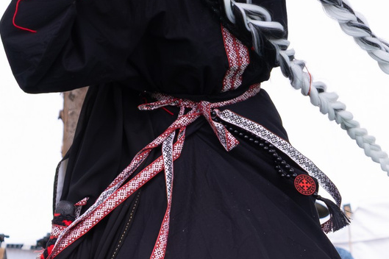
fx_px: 3348
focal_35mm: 310
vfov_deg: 4.4
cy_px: 136
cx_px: 400
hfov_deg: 6.6
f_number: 3.2
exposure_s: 1/1600
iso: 320
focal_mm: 42.7
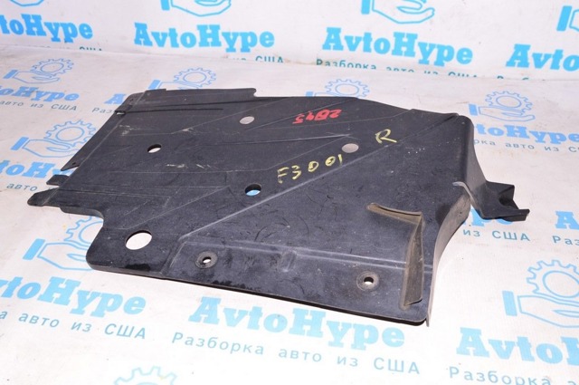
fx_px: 578
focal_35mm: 36
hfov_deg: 53.2
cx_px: 290
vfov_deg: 36.8
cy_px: 192
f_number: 8
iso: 1600
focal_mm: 24
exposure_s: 1/200
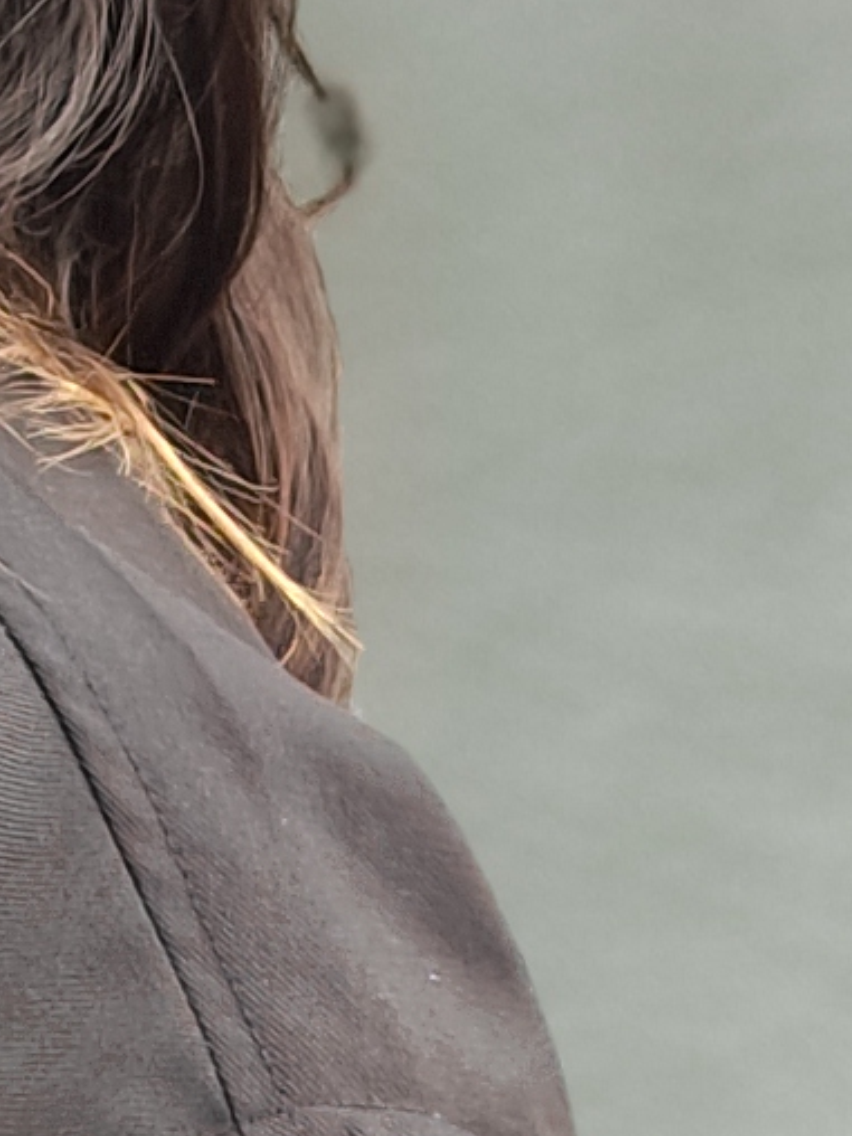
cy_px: -1228
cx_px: -698
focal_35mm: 290
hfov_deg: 5.1
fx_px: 9517
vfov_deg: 6.6
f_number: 4.5
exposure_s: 1/410
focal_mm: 7.08
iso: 50
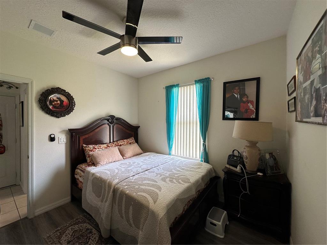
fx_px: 132
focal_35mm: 14
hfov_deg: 102.1
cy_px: 122
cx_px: 164
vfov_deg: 85.7
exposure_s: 1/120
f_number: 2.2
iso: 100
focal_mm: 2.22
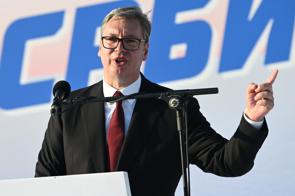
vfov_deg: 4.6
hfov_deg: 6.9
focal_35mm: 300
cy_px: 98
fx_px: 2458
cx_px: 148
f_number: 4
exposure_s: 1/1250
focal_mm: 200
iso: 200
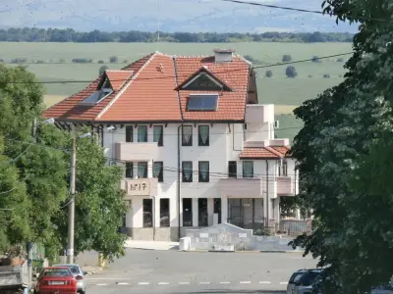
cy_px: 147
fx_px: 3429
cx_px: 196
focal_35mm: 302
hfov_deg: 6.6
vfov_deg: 4.9
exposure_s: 1/320
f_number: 6.5
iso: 100
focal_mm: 53.92
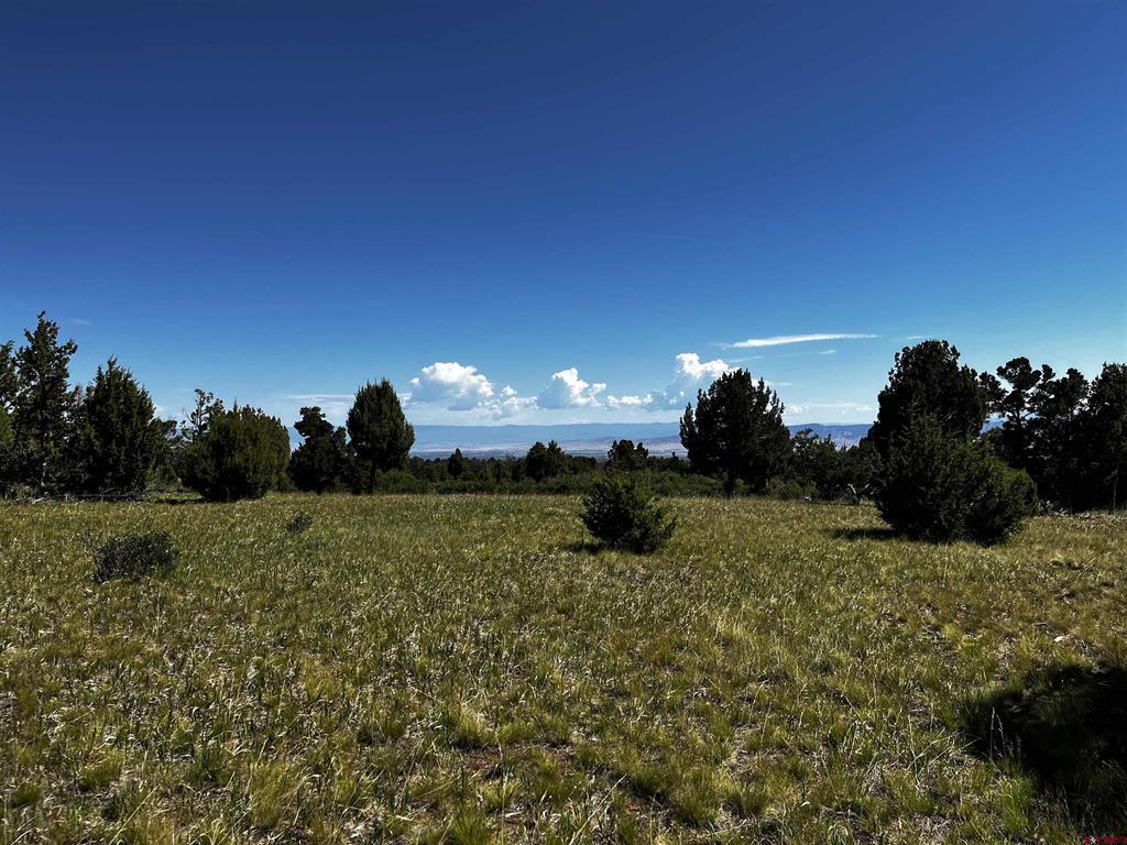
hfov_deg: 67.3
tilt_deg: -0.2
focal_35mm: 26
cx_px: 564
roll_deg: +1.3
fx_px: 846
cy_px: 422
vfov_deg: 53.1
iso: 50
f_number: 1.6
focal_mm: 5.1
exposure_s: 1/4149
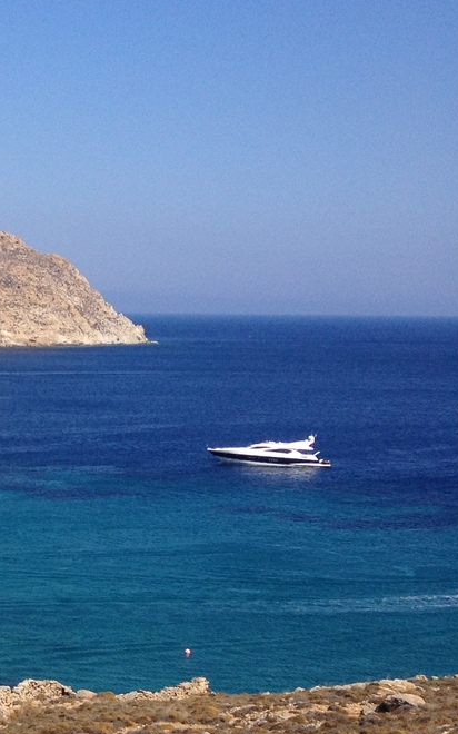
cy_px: 445
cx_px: -427
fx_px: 1799
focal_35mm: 90
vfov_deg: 23.0
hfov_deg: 12.8
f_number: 2.4
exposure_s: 1/2123
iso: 50
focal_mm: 4.28
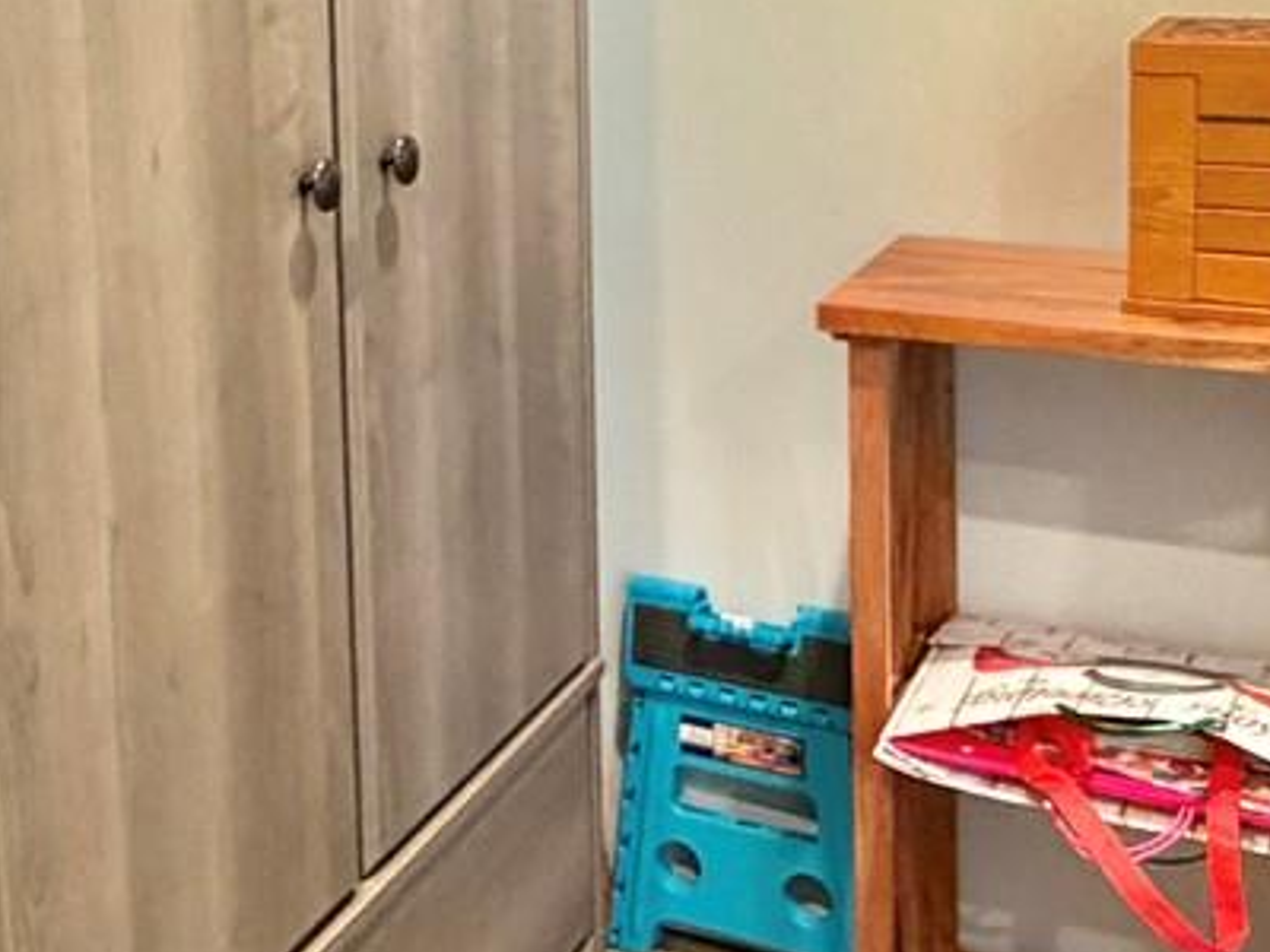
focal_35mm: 56
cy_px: 38
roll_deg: +1.4
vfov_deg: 25.1
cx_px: 391
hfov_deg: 33.9
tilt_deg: -6.0
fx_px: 2055
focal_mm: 2.22
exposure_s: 1/60
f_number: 2.2
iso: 500
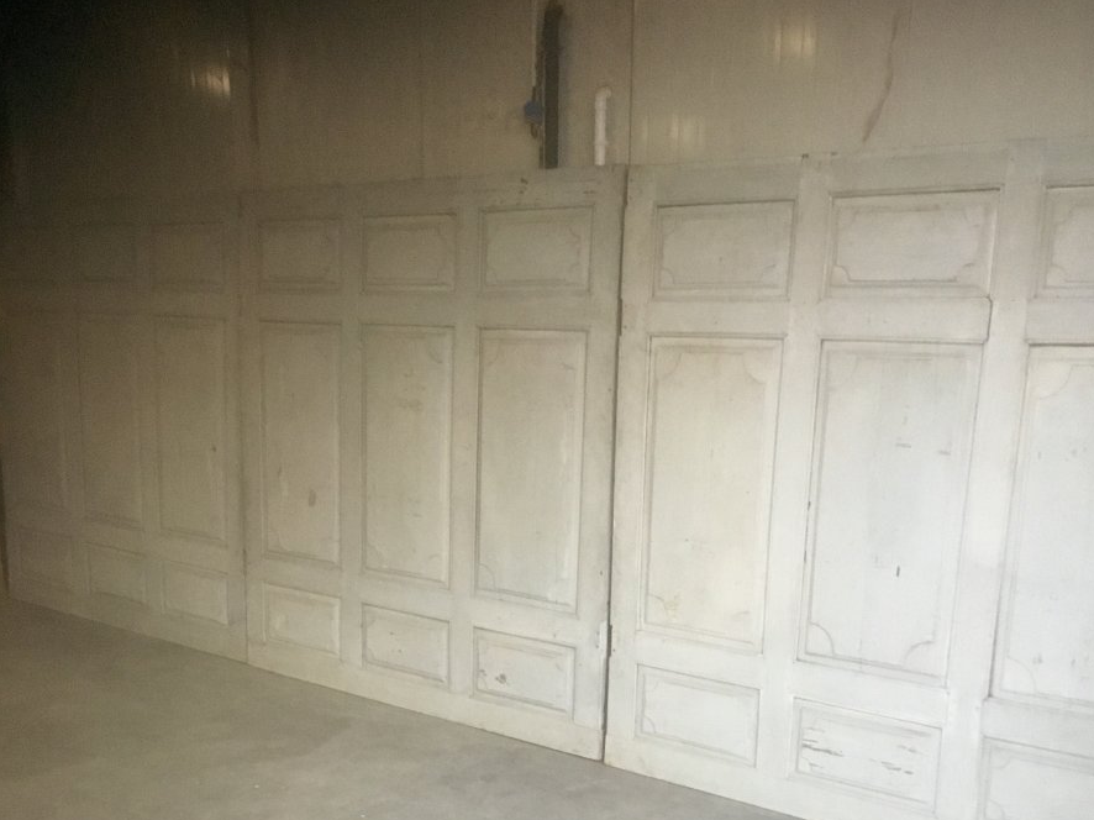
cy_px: 650
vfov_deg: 33.4
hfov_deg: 44.8
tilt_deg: -14.0
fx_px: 1327
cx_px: 548
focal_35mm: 42
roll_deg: -1.6
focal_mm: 3.3
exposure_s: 1/17
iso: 250
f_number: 2.4
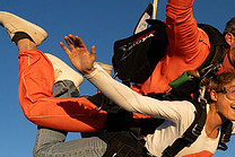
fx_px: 438
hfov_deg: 27.6
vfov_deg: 20.2
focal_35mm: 67
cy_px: 114
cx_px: 254
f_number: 9
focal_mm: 24
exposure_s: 1/2000
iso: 1250
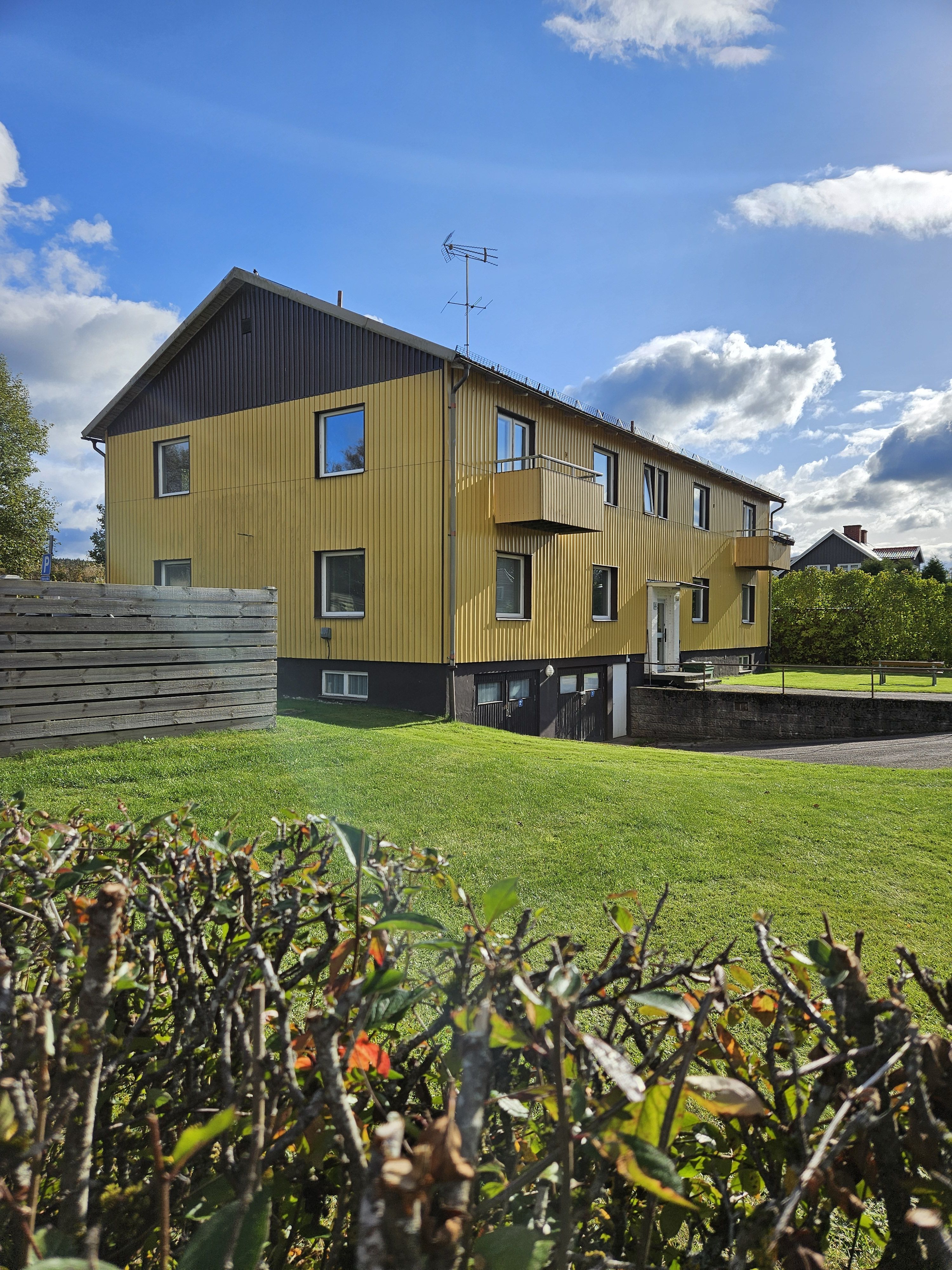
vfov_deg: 73.9
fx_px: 843
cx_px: 476
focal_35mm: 23
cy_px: 635
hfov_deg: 58.9
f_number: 1.8
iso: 25
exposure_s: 1/2671
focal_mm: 5.4
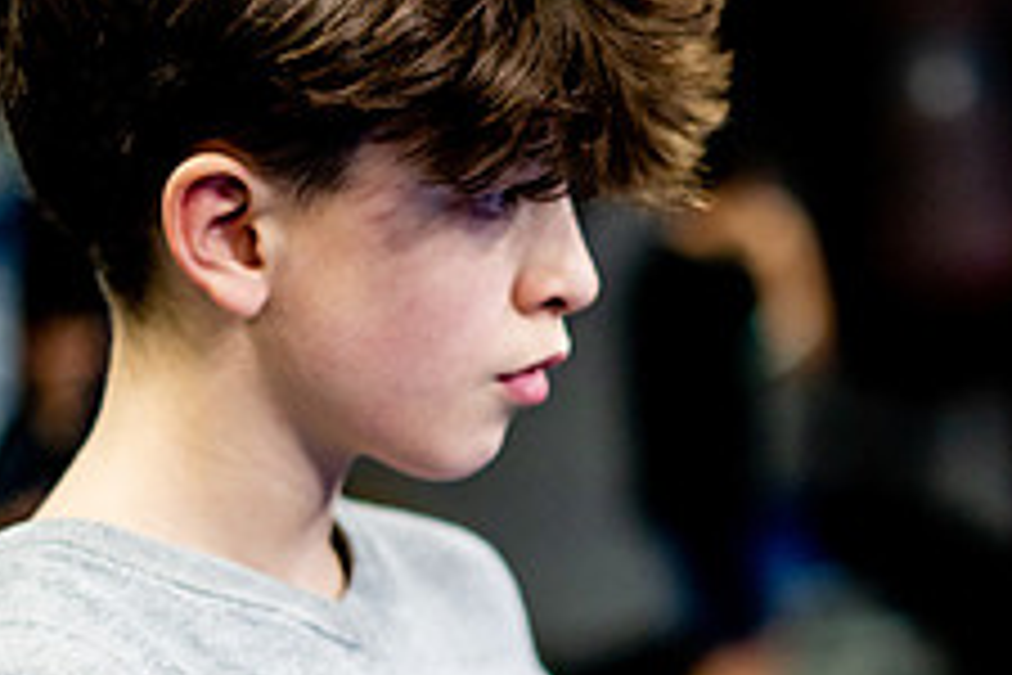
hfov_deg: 15.8
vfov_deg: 10.5
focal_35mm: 129
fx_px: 3626
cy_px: 668
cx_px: 765
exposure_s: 1/500
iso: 3200
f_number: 1.8
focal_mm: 50
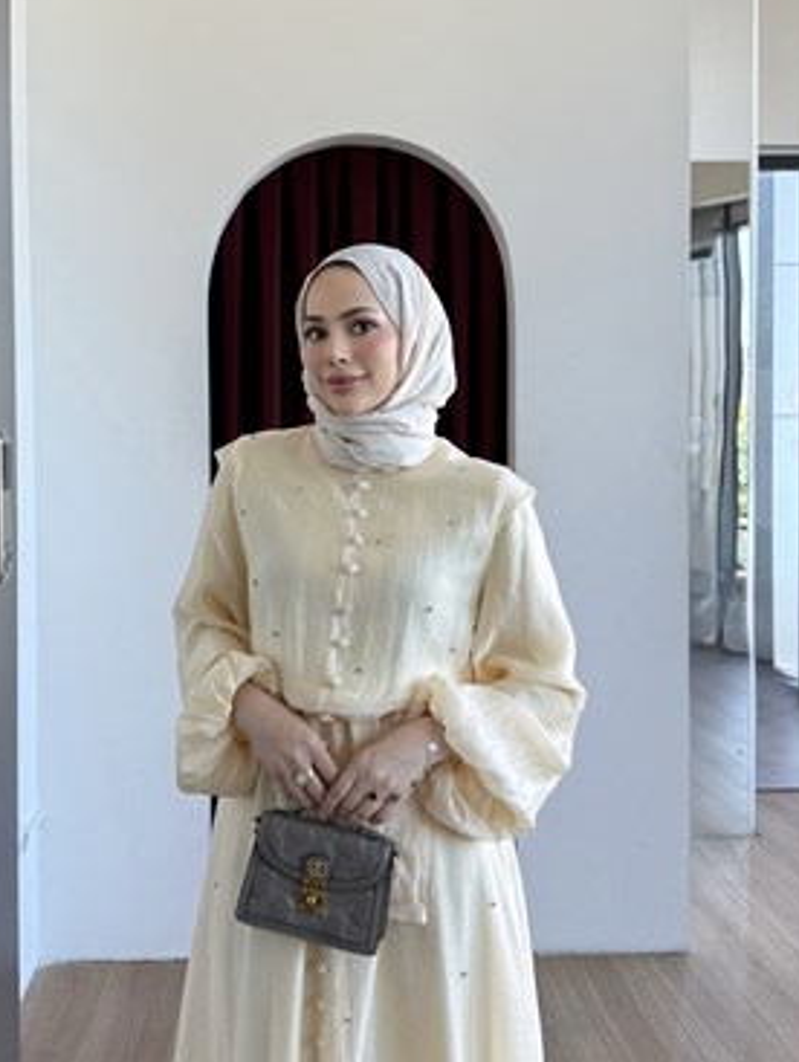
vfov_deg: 65.2
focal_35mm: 27
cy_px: 574
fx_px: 830
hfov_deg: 51.4
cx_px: 362
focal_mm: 6.76
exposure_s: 1/121
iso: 80
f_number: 1.78
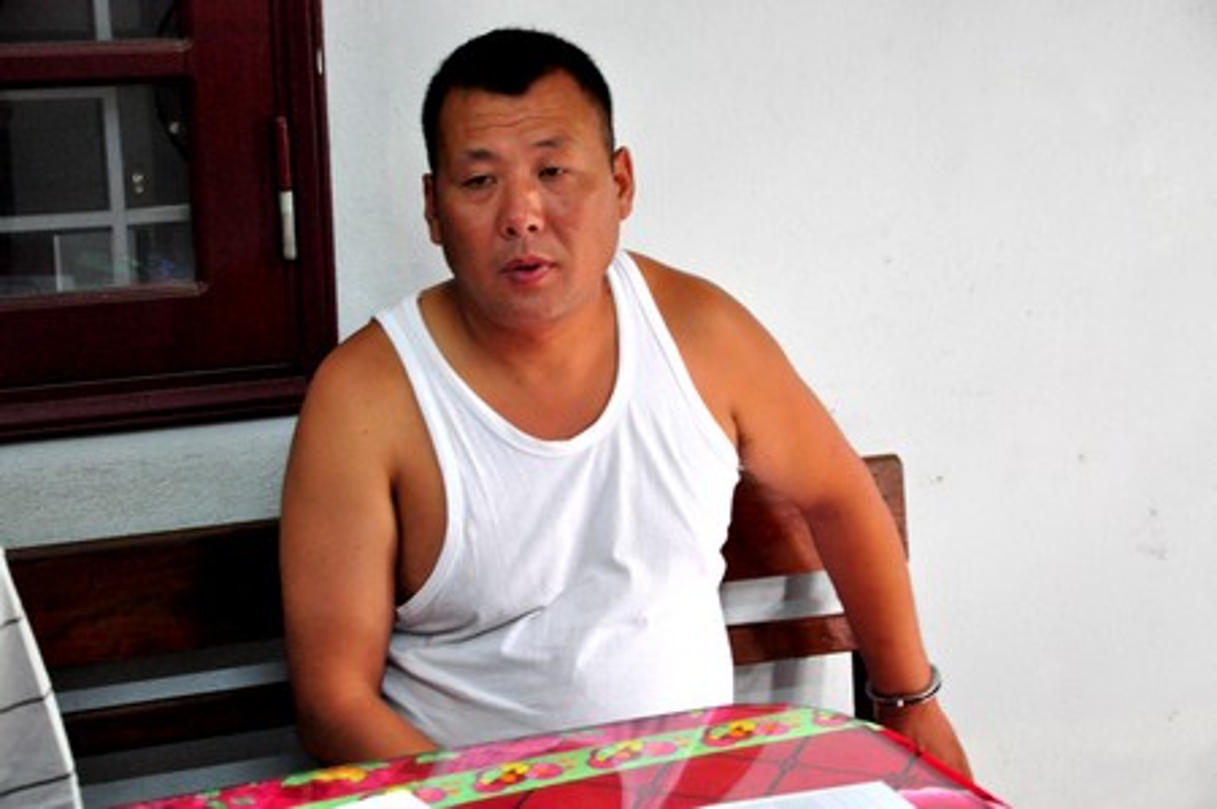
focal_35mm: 78
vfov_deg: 17.5
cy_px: 404
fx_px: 2634
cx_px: 608
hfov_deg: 26.0
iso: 2000
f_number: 5
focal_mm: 52
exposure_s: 1/30
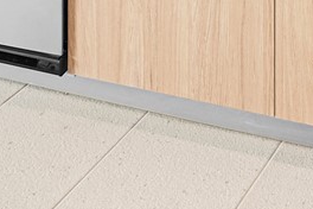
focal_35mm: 90
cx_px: 411
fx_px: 782
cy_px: -394
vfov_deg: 10.9
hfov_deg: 20.6
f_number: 4
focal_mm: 14
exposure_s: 1/15
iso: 320
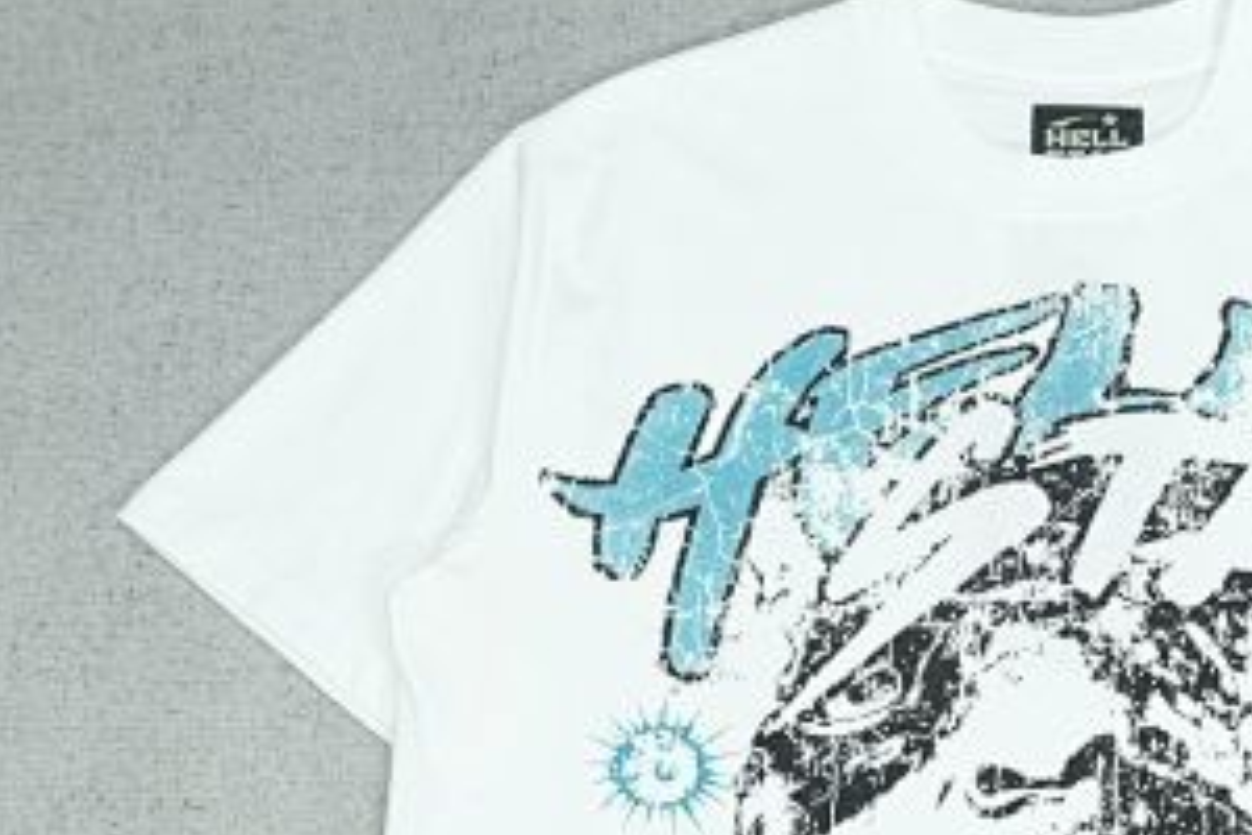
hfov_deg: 30.3
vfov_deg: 20.5
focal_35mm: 64
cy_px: 858
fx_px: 2226
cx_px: 1085
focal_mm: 16
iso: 1000
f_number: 8
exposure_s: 1/160
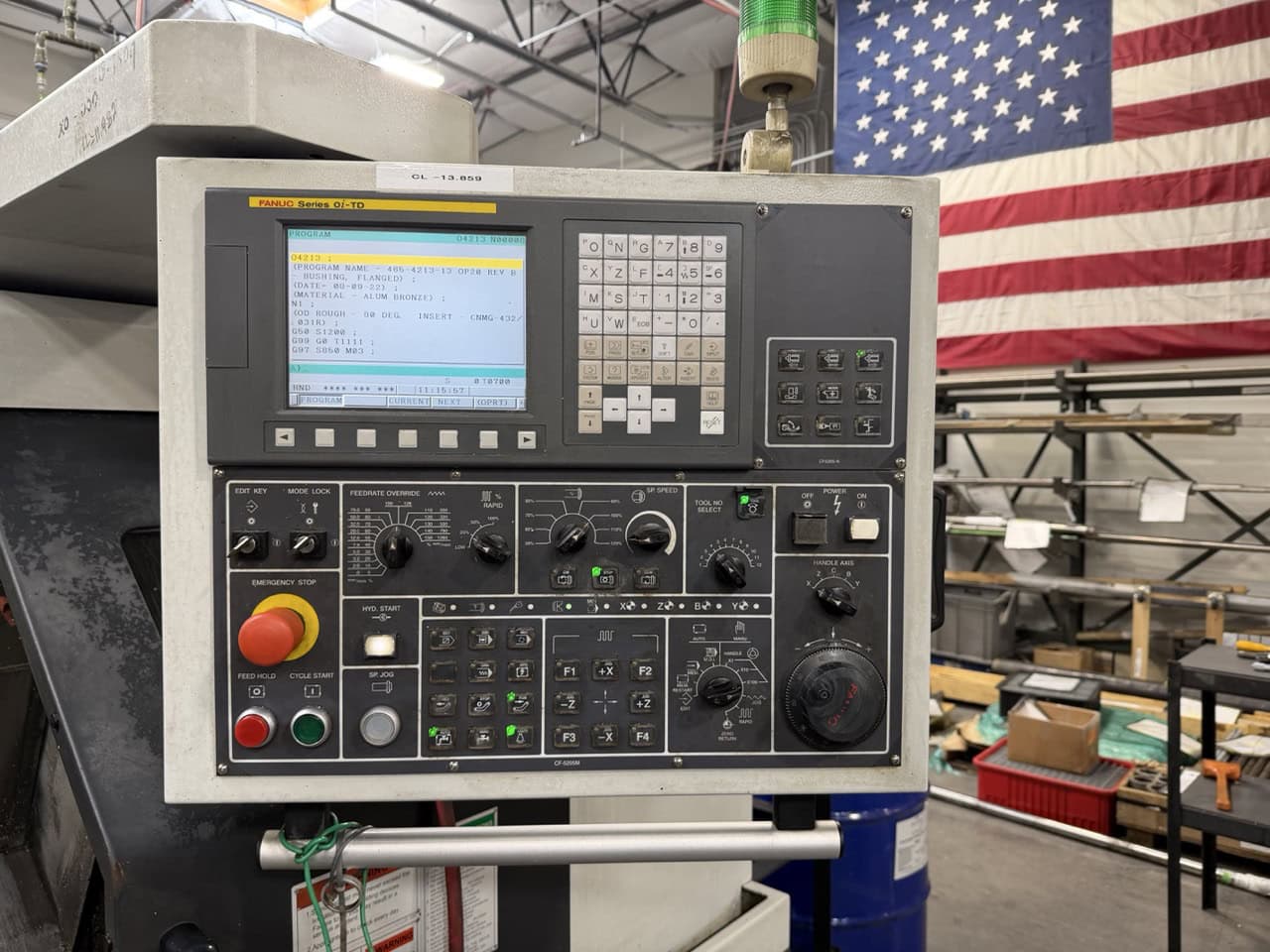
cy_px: 476
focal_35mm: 24
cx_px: 635
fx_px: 881
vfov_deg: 56.8
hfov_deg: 71.6
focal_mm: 6.8
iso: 125
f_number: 1.8
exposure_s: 1/60
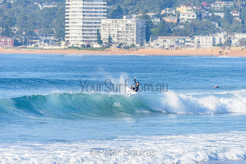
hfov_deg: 4.1
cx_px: 123
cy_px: 82
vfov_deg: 2.8
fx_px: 3417
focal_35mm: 500
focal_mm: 500
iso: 220
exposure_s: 1/2000
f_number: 5.6
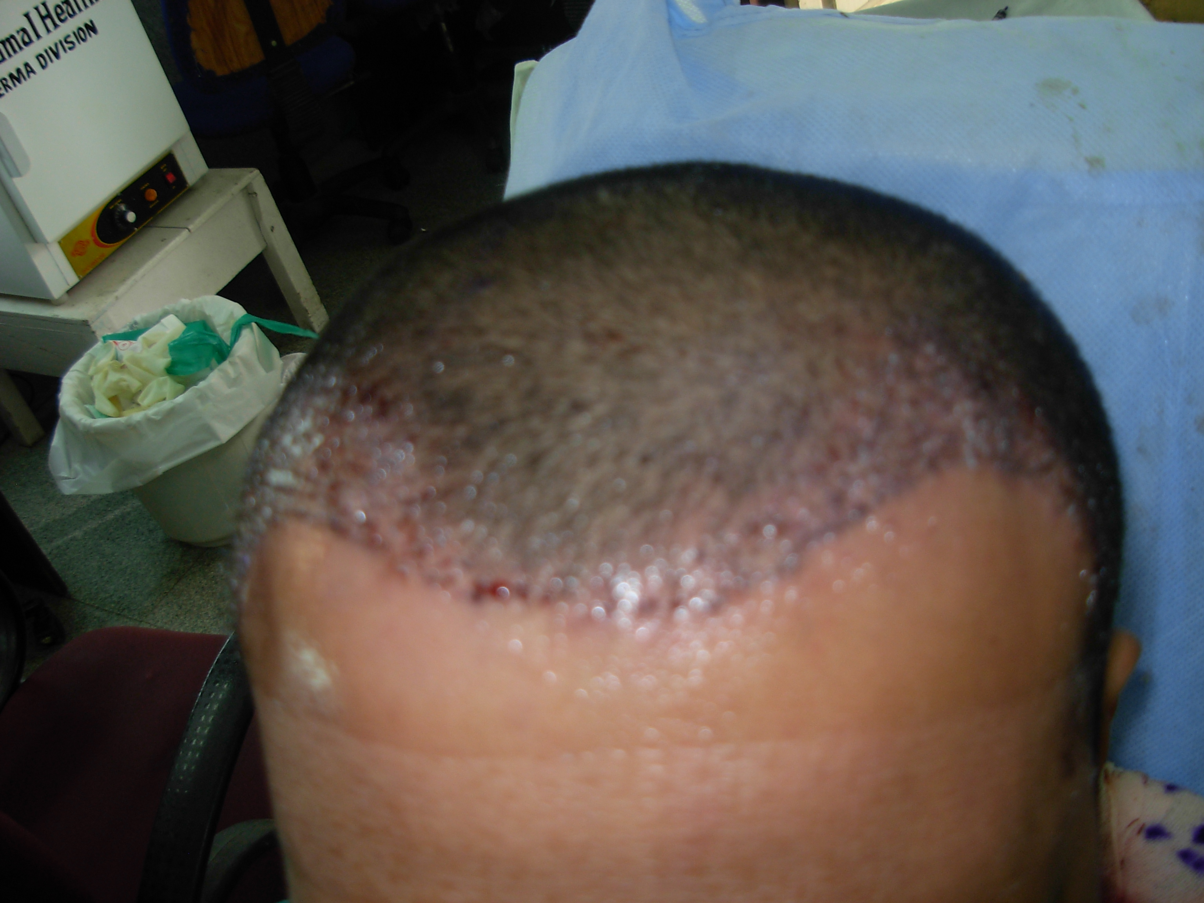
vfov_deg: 37.7
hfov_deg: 49.0
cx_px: 602
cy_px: 452
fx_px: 1322
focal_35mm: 38
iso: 79
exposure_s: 1/22.6
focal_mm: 6.3
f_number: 2.9
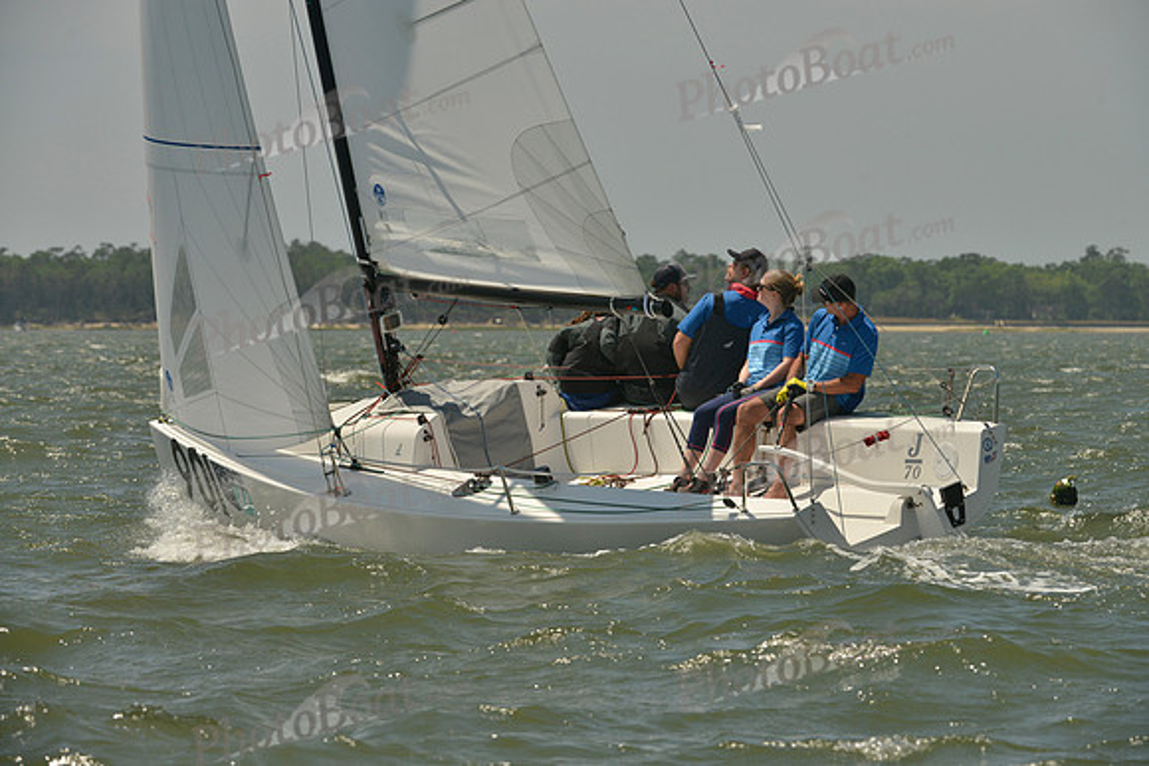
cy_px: 383
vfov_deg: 6.9
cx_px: 574
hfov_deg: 10.3
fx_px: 6385
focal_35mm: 200
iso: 280
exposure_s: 1/1250
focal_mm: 200
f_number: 10
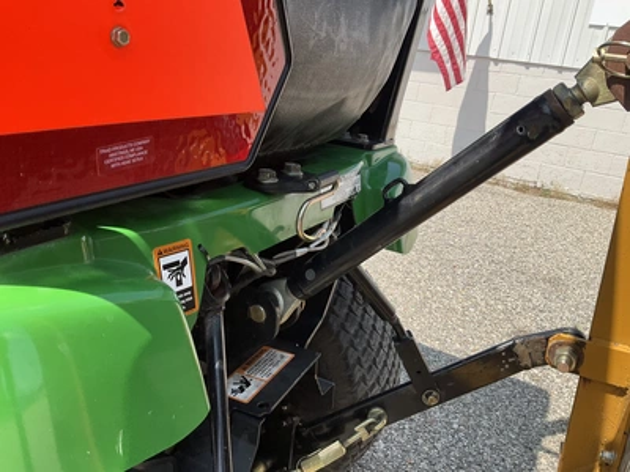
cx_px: 315
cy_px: 236
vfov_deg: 48.2
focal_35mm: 29
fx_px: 528
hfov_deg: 61.7
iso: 25
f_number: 1.8
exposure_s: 1/855
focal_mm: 3
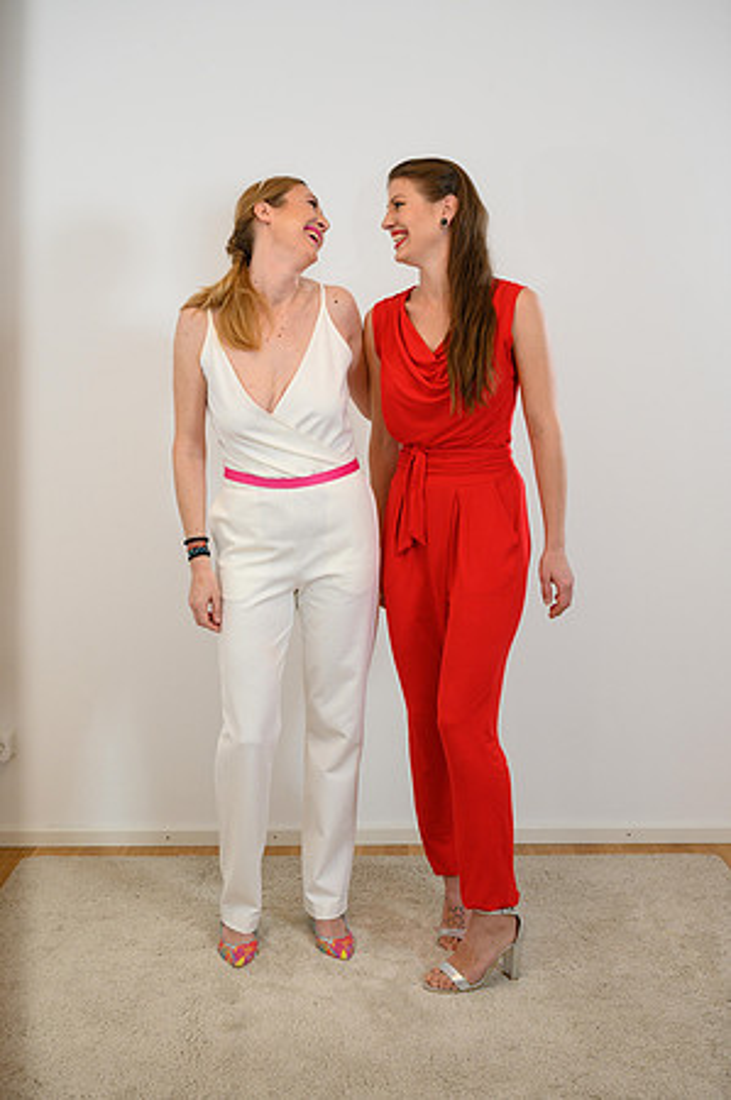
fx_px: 1252
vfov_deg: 47.5
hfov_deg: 32.6
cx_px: 366
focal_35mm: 41
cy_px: 550
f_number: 6.3
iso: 500
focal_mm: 41
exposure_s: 1/250
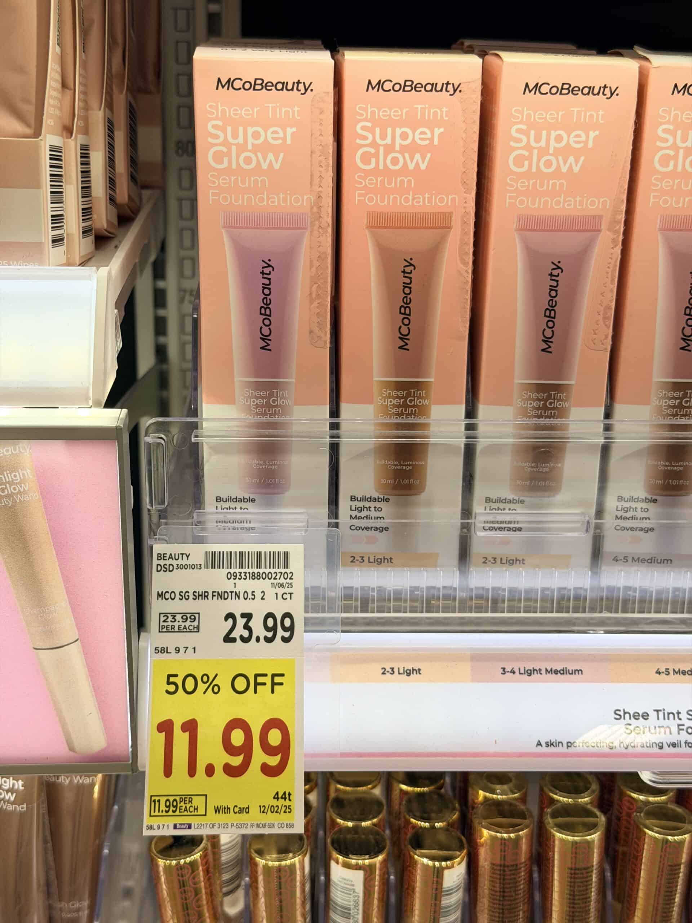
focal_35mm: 48
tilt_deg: -19.9
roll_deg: -0.8
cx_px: 346
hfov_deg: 30.3
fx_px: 1279
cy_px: 462
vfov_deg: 39.7
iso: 64
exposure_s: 1/379
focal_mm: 6.76
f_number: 1.78
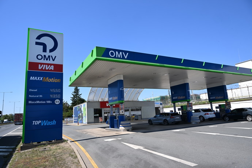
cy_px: 84
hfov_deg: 73.7
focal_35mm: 24
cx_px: 126
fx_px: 168
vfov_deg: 53.1
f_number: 11
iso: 32
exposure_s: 1/30
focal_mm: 24
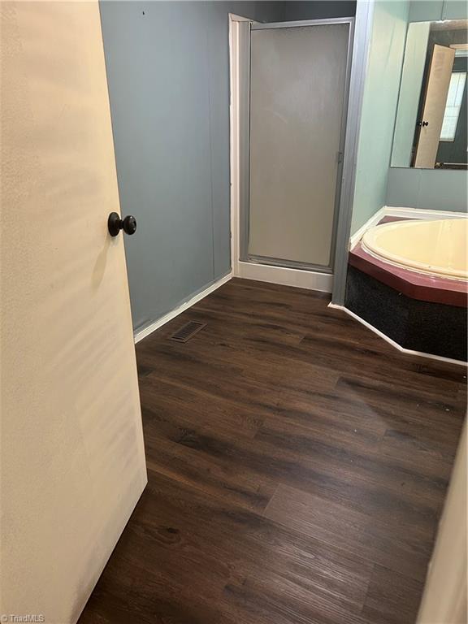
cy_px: 312
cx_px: 234
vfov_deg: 67.3
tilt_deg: -23.9
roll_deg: -0.2
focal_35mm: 26
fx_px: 469
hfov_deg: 53.1
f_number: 1.5
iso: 160
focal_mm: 5.7
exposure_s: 1/60
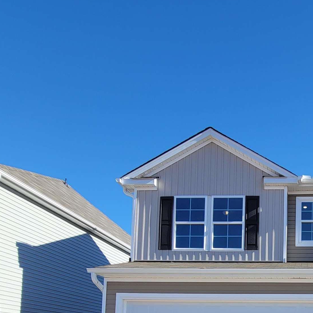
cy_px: 323
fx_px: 327
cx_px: 288
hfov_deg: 45.7
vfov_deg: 42.9
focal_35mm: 32
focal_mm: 2.2
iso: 64
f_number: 2.2
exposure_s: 1/1488
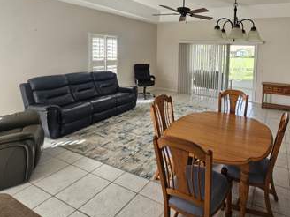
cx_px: 207
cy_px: 62
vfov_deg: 65.7
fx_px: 159
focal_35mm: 19
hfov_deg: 80.0
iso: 50
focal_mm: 2.2
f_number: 2.2
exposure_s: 1/60
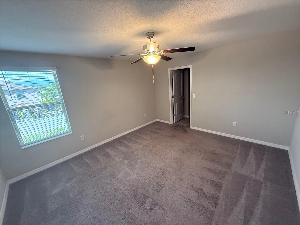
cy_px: 112
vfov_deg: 85.7
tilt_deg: -13.4
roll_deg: +5.8
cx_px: 150
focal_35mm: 14
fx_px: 121
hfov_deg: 102.1
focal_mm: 2.22
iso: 400
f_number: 2.2
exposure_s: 1/60
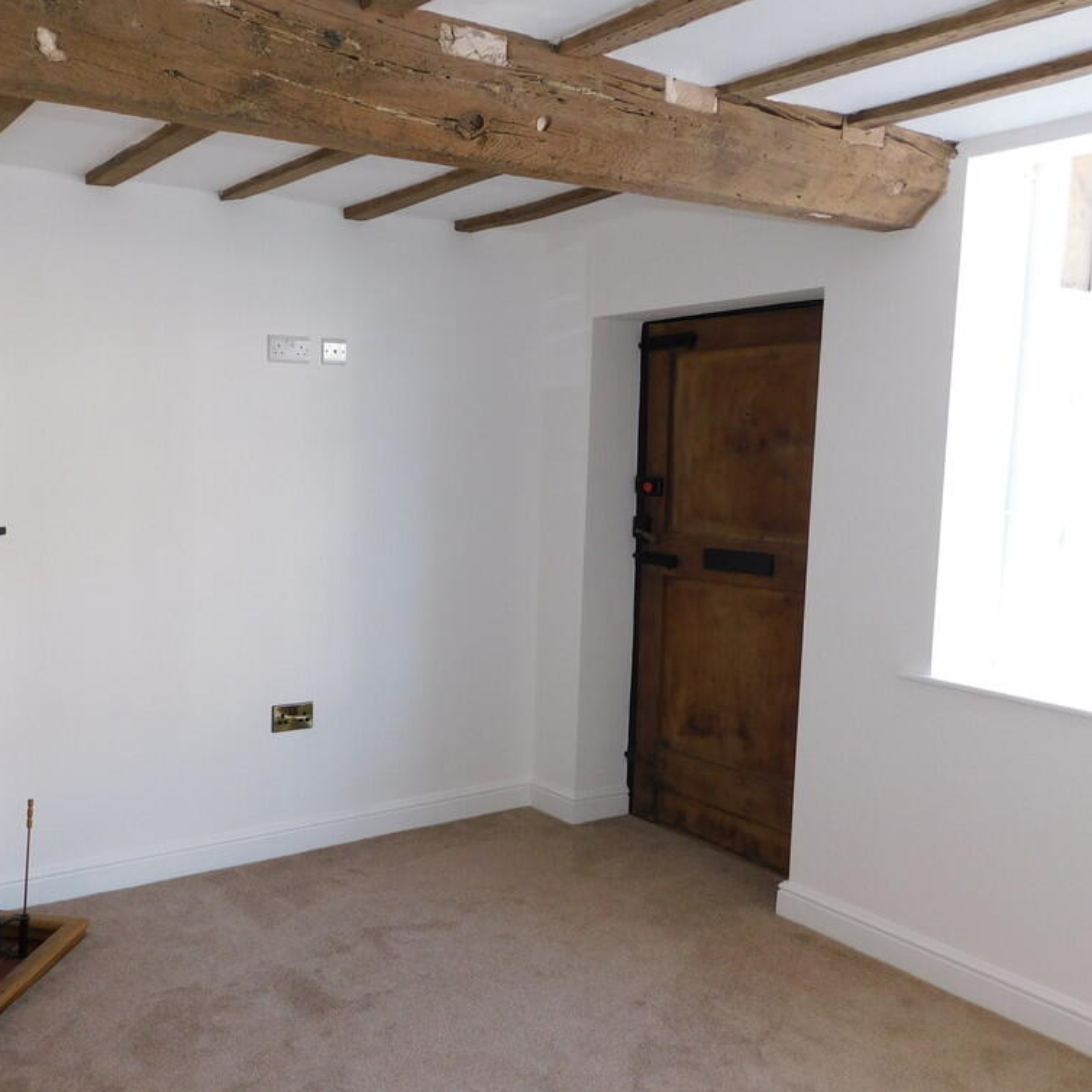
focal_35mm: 30
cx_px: 375
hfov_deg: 53.1
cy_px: 555
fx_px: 1071
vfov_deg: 54.0
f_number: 3.1
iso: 125
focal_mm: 4.5
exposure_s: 1/40
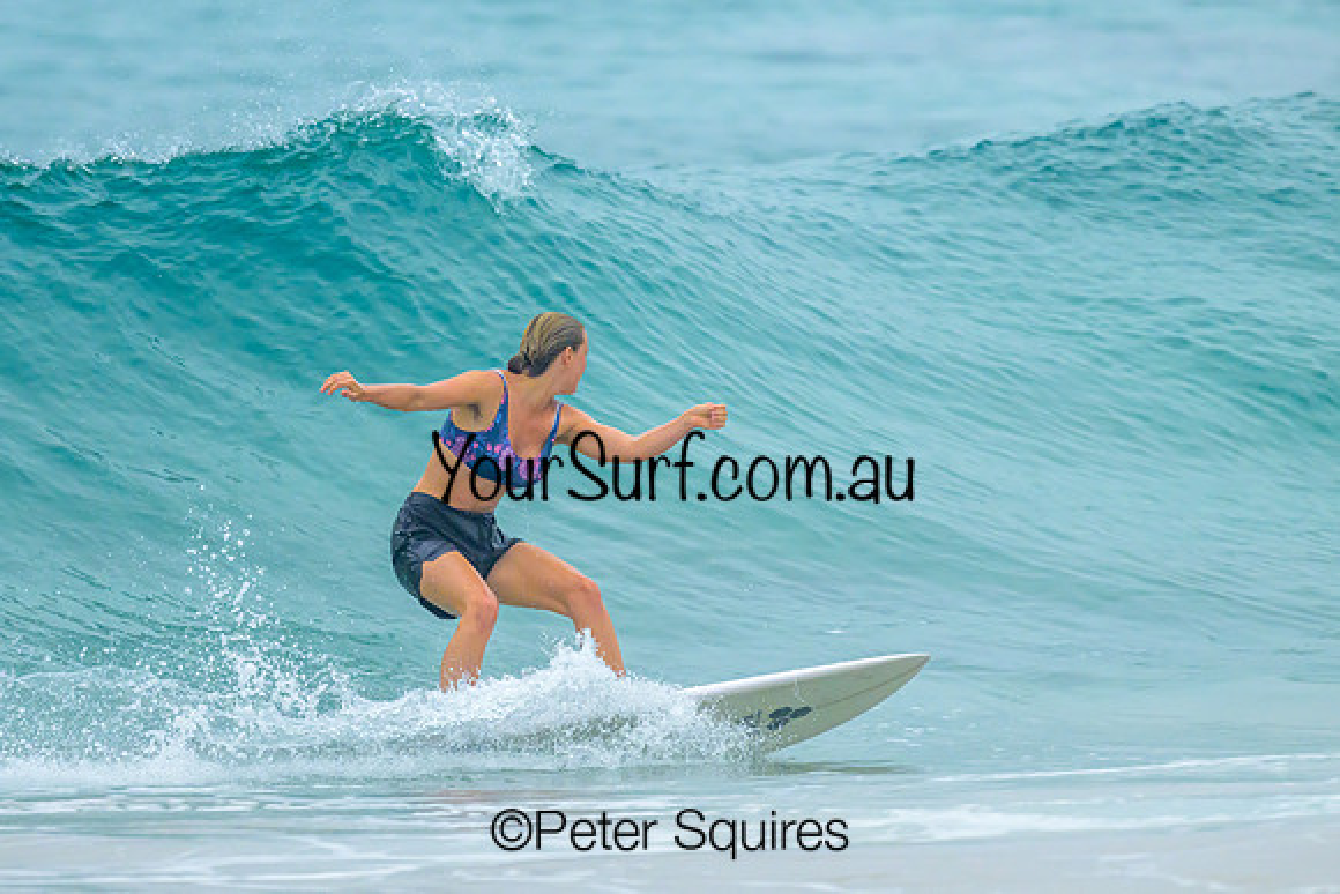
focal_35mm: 1100
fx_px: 40966
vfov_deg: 1.3
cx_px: 484
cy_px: 364
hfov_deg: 1.9
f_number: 6.3
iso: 1600
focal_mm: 800
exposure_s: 1/2000
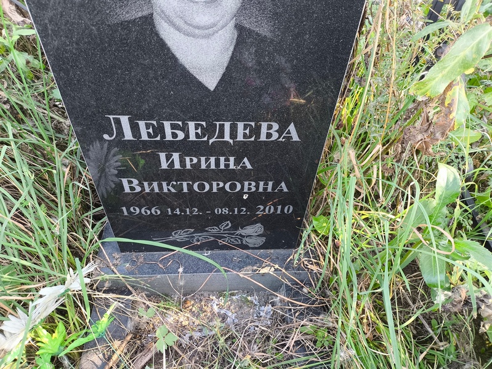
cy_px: 184
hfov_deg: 69.4
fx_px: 355
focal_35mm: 25
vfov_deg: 54.9
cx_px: 246
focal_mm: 4.71
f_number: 1.7
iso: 100
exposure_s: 1/50
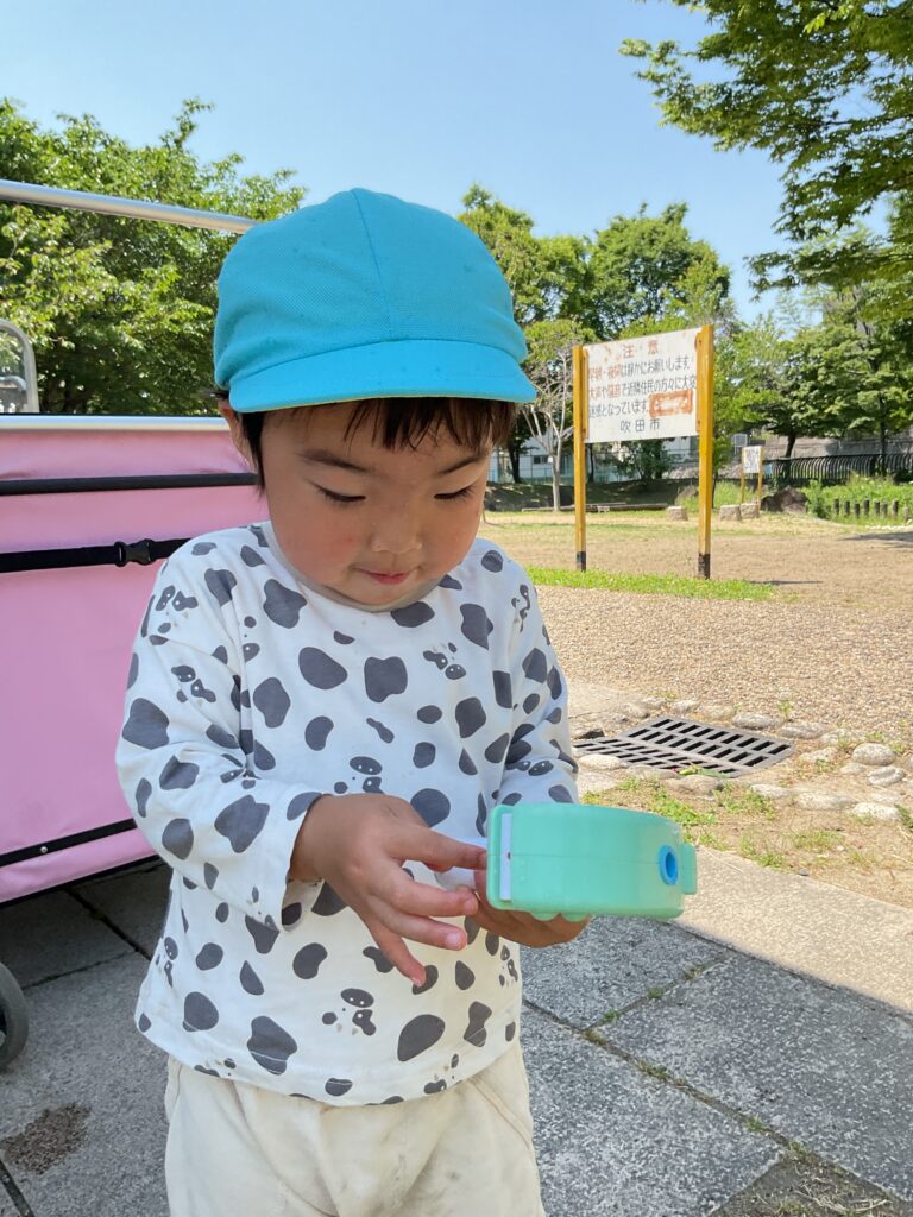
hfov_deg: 48.2
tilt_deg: -6.7
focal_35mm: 29
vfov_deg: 61.7
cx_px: 456
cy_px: 608
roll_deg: +2.6
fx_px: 1020
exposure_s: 1/804
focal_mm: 3
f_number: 1.8
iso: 16
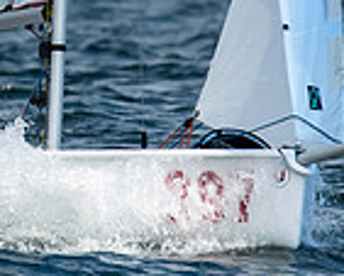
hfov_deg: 1.1
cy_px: -60
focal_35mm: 1735
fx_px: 17676
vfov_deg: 0.9
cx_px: 0
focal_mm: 300
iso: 400
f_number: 5
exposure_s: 1/6400
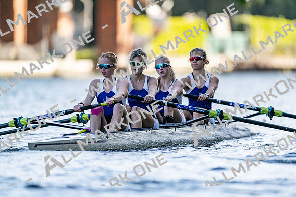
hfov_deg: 3.4
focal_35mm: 600
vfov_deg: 2.3
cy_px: 98
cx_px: 148
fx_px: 4934
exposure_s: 1/2500
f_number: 4
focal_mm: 600
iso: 500
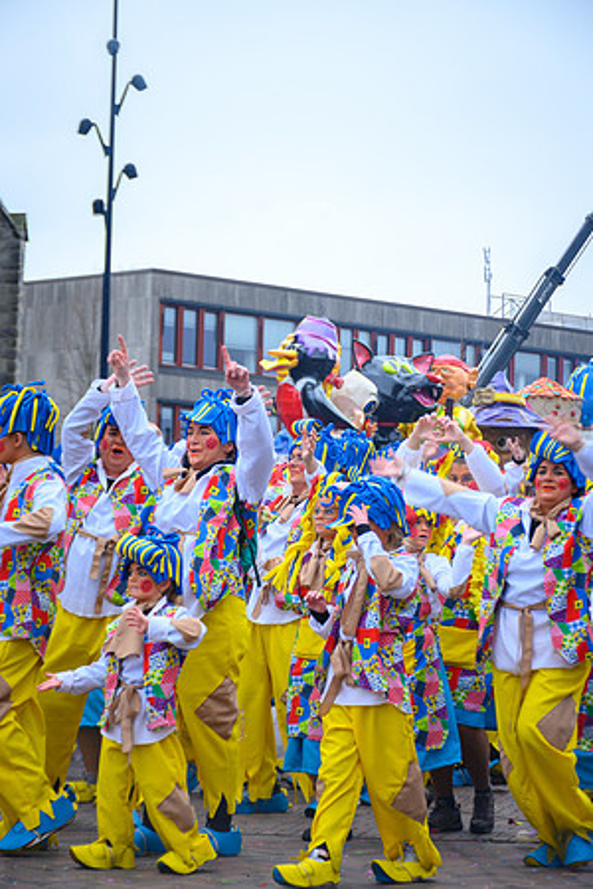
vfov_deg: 20.6
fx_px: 2446
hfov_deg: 13.8
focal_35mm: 99
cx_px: 296
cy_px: 444
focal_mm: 66
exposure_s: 1/160
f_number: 5
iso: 400
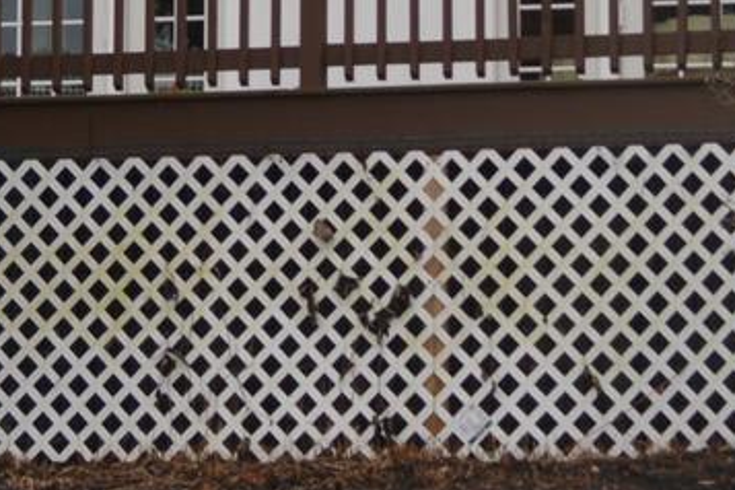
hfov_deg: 9.2
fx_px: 4573
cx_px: 401
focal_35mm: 224
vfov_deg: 6.0
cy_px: -359
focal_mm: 26
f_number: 5
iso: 100
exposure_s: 1/200
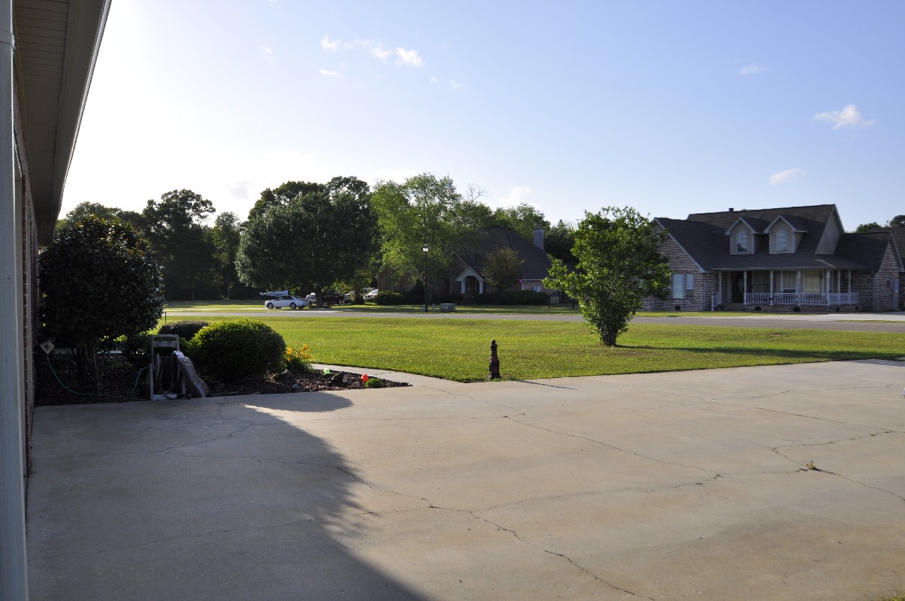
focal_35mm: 32
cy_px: 300
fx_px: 791
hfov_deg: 59.5
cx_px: 452
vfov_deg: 41.6
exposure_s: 1/400
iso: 200
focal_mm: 21
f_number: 10
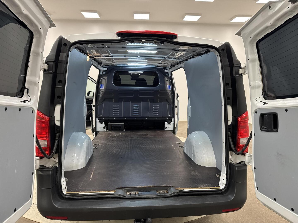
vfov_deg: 56.8
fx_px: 207
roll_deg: -0.6
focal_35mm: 24
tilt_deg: -6.1
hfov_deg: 71.6
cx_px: 149
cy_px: 112
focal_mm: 6.76
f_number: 1.78
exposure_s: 1/50
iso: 125
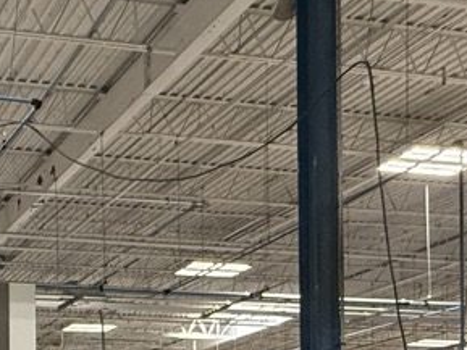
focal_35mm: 62
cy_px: 505
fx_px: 837
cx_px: -103
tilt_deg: +0.8
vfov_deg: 20.6
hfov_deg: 27.2
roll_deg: +0.0
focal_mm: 2.22
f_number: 2.2
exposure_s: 1/120
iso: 320
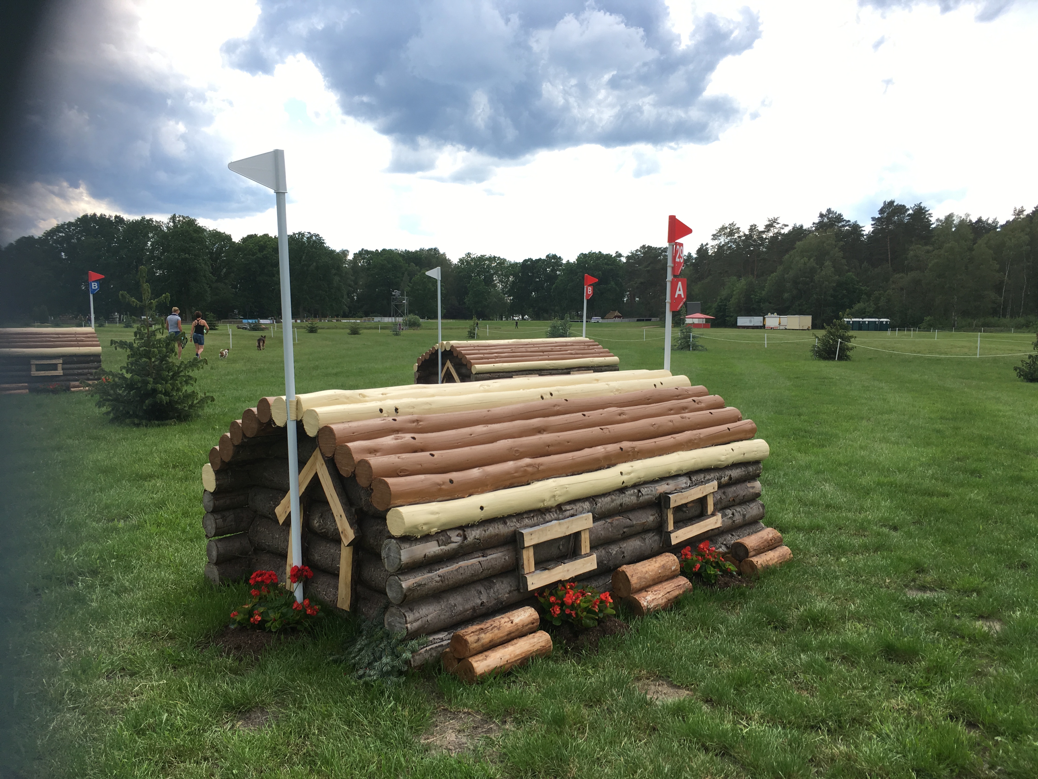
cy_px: 390
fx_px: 870
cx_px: 519
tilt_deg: -5.4
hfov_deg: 61.7
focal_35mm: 29
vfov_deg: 48.2
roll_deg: -0.5
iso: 25
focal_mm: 4.15
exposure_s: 1/519
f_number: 2.2
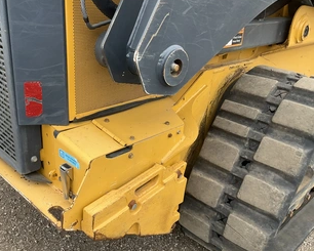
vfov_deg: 40.1
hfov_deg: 49.0
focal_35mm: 37
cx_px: 143
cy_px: 130
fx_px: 344
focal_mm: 3
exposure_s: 1/218
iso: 20
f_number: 1.8
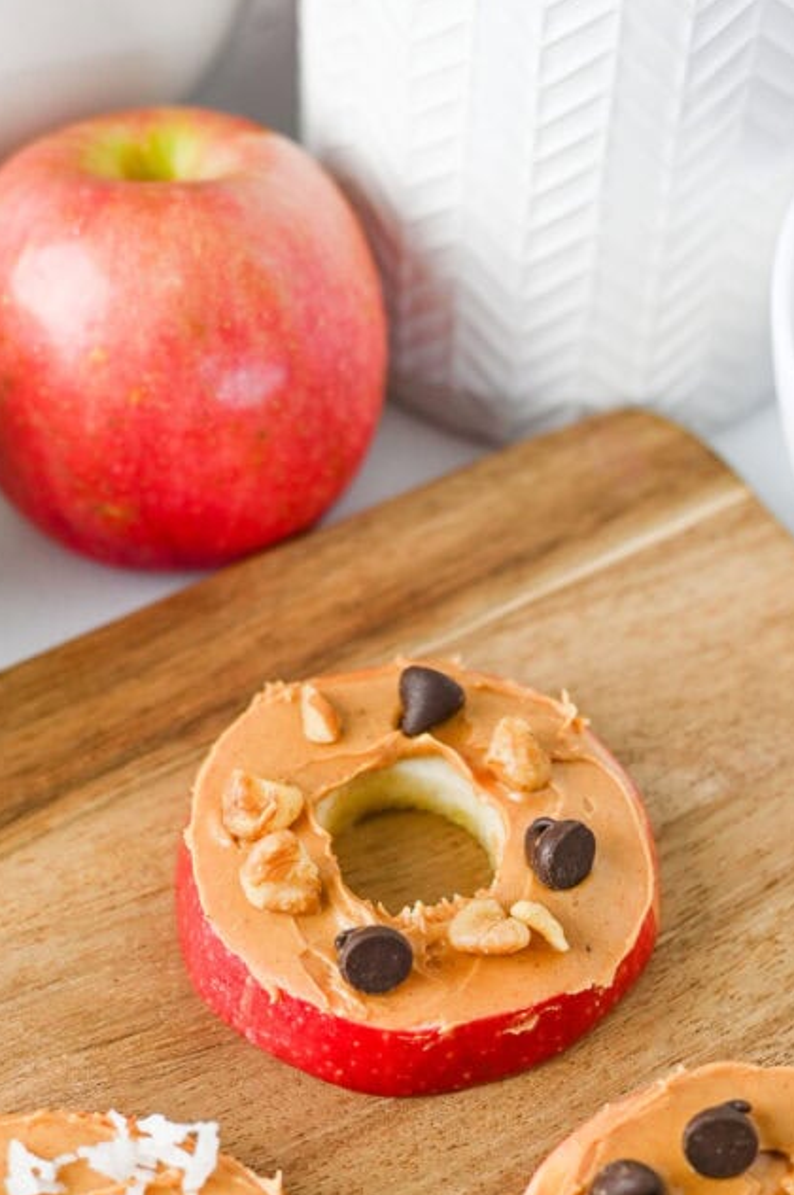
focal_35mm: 81
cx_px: 542
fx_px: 2685
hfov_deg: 16.8
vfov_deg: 24.9
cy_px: 809
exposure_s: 1/100
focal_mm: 50
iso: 320
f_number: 4
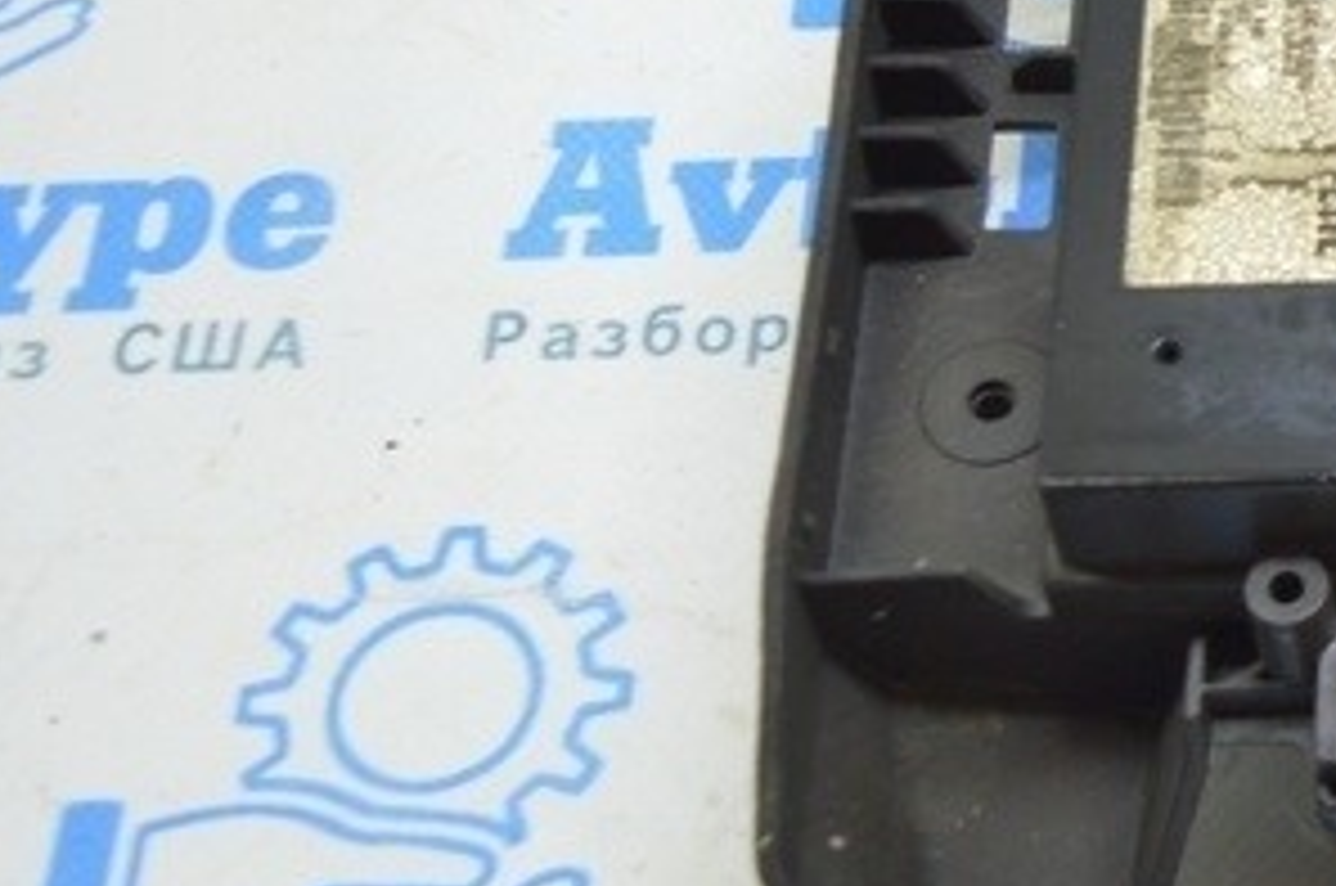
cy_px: 61
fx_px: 4028
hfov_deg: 17.4
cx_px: 1835
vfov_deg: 12.4
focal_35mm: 109
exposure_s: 1/40
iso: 400
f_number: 3.8
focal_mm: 21
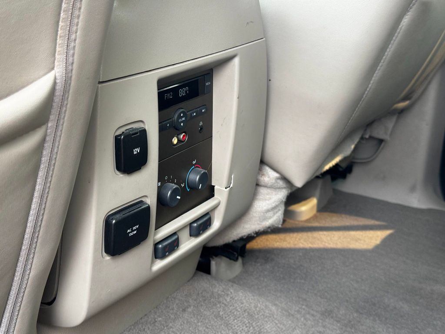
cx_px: 222
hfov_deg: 39.7
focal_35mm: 48
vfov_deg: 30.3
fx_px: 617
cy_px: 167
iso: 100
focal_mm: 6.76
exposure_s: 1/142
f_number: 1.78
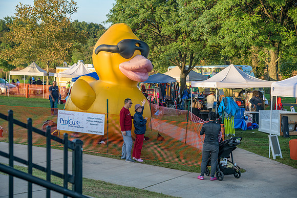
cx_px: 148
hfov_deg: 31.0
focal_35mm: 65
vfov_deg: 20.9
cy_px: 99
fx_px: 536
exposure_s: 1/200
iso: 200
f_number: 4
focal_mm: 65
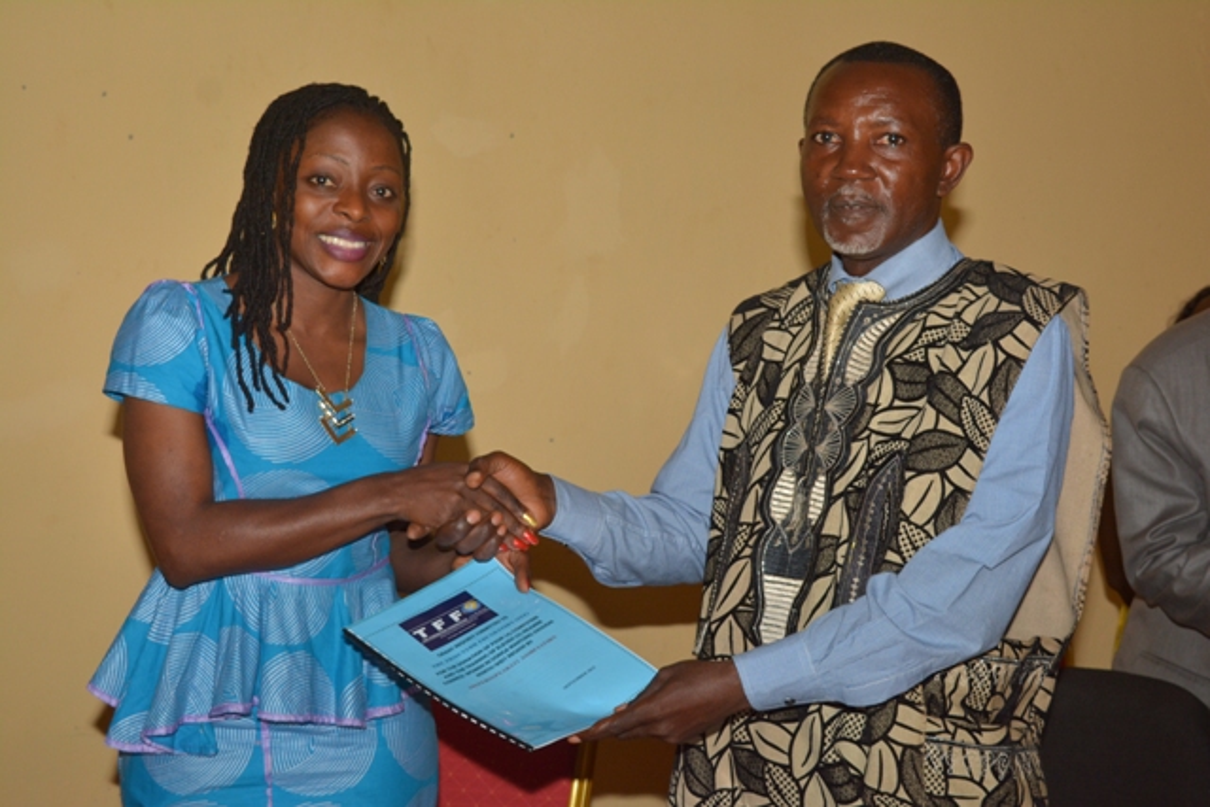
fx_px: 2017
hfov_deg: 33.4
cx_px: 605
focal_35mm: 60
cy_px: 404
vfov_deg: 22.6
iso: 640
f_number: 7.1
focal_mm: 40
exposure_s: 1/80
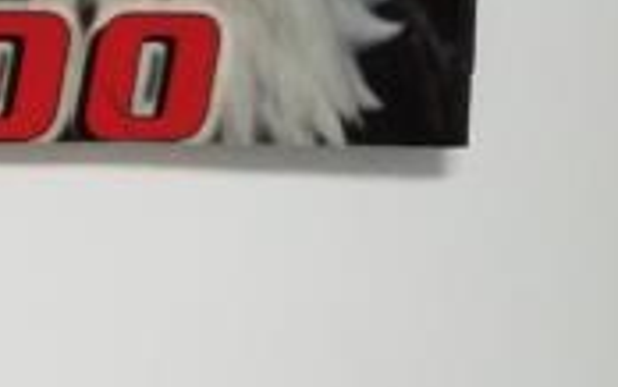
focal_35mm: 127
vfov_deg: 10.3
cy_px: 288
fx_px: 2140
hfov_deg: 13.2
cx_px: -767
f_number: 1.7
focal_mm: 4.2
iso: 160
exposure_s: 1/40
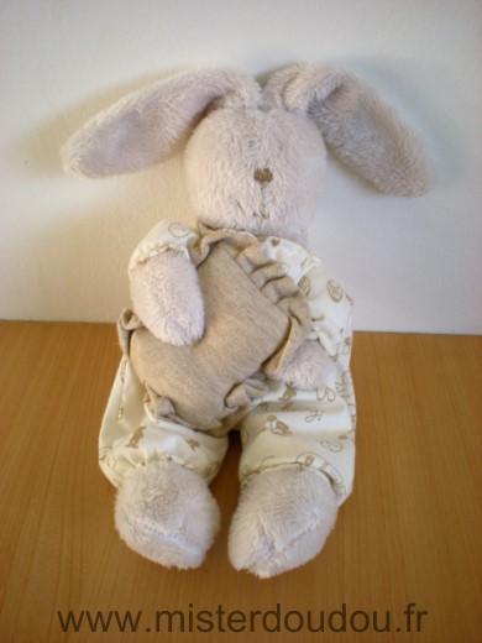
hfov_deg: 37.7
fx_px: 705
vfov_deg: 49.0
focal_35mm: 38
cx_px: 241
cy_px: 322
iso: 64
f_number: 3.1
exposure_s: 1/65.6
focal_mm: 6.3
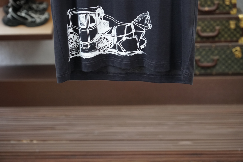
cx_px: 122
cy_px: 81
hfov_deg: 21.9
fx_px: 628
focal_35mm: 93
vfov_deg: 14.7
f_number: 3.5
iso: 1000
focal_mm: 62
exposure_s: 1/125
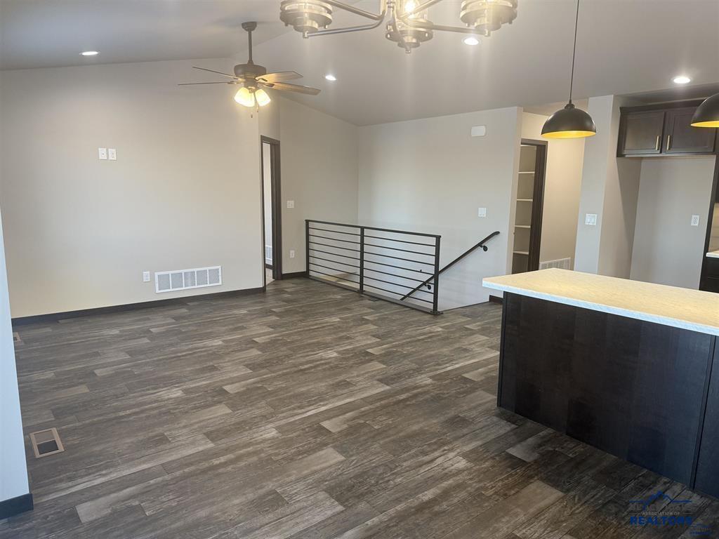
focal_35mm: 24
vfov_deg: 56.8
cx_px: 360
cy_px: 270
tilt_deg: -8.7
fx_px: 498
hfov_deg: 71.6
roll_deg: -1.0
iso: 200
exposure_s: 1/120
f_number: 1.78
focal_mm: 6.76
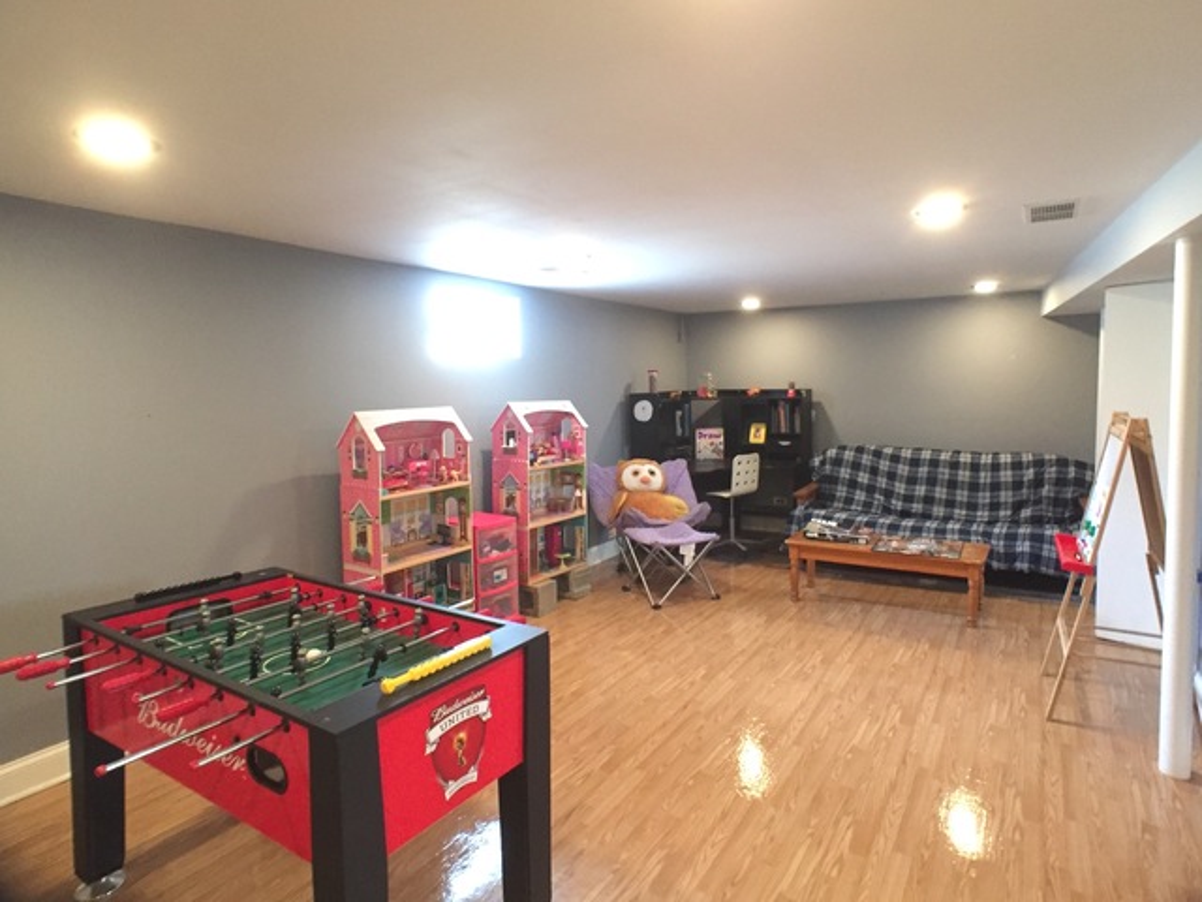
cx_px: 601
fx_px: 1007
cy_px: 451
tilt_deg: -5.2
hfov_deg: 61.7
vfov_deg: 48.2
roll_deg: +1.1
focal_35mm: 29
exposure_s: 1/15
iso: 400
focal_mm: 4.15
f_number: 2.2
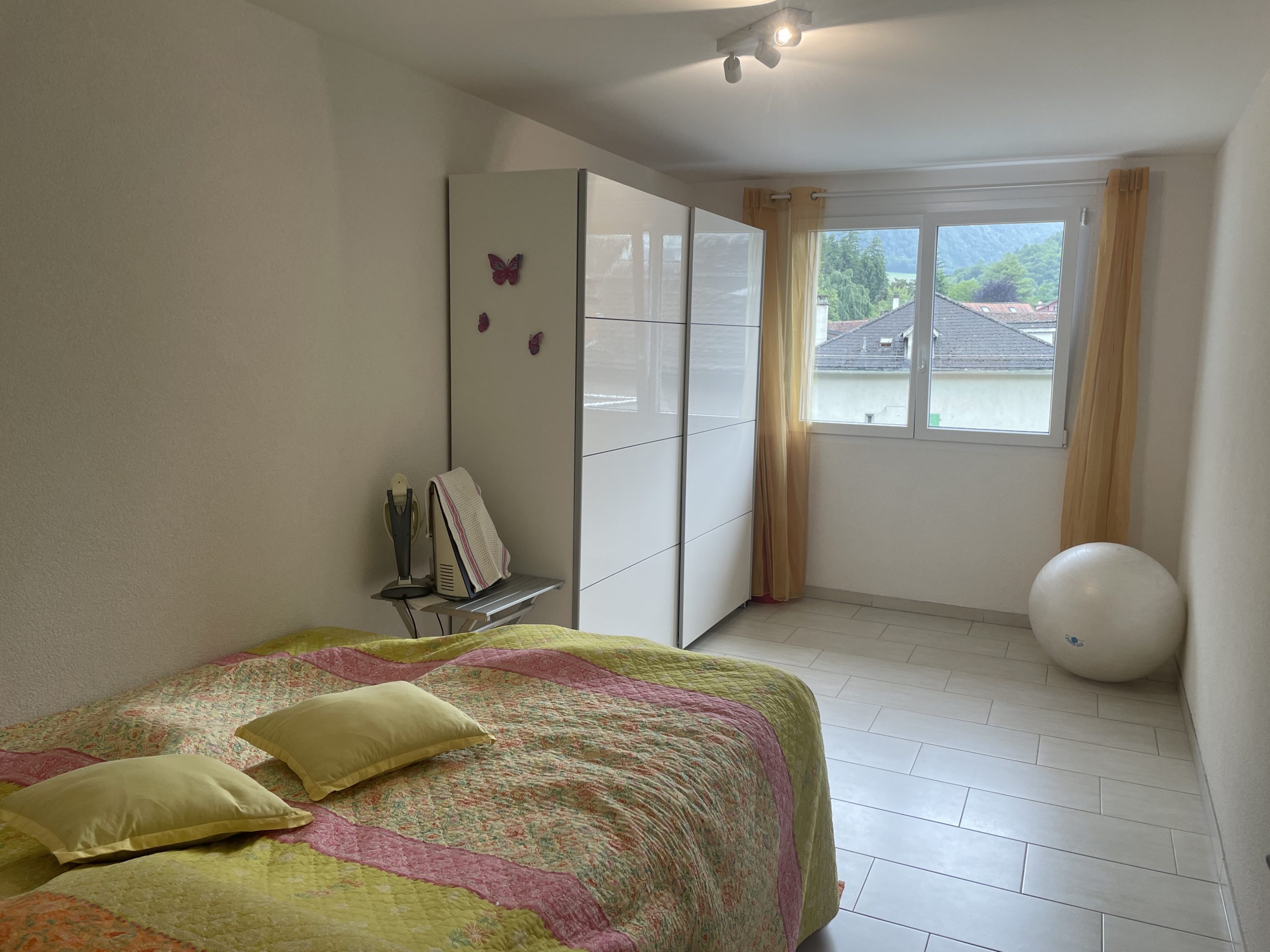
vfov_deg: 53.1
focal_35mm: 26
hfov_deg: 67.3
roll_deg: -0.8
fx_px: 954
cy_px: 476
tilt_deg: -7.8
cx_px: 635
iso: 50
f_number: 1.6
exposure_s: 1/100
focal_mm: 4.2
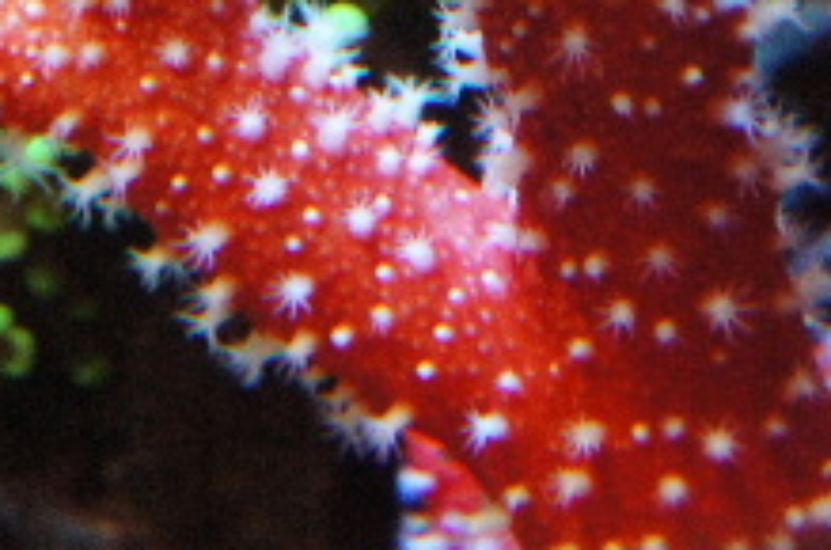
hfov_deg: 13.6
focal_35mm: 151
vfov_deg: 9.0
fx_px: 3478
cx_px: 527
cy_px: 49
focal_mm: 50
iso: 6400
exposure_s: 1/125
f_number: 9
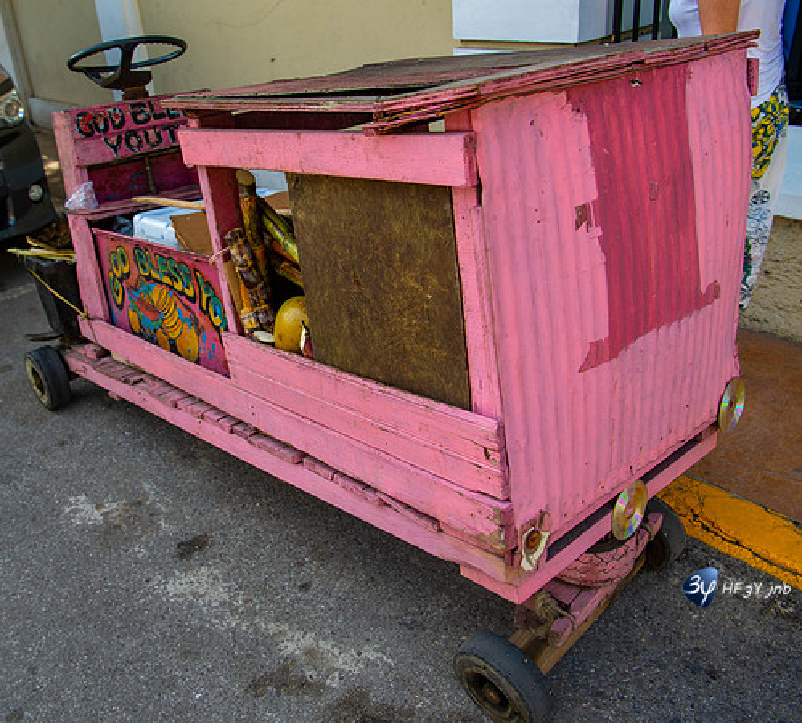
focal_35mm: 31
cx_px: 311
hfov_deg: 53.7
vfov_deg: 49.4
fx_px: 785
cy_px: 331
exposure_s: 1/125
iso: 100
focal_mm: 24
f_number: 4.5
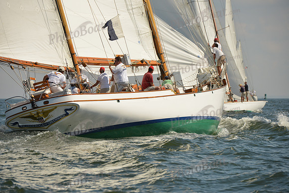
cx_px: 144
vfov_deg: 6.9
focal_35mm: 200
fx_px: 1606
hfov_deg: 10.3
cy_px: 96
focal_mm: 200
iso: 400
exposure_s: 1/800
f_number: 9
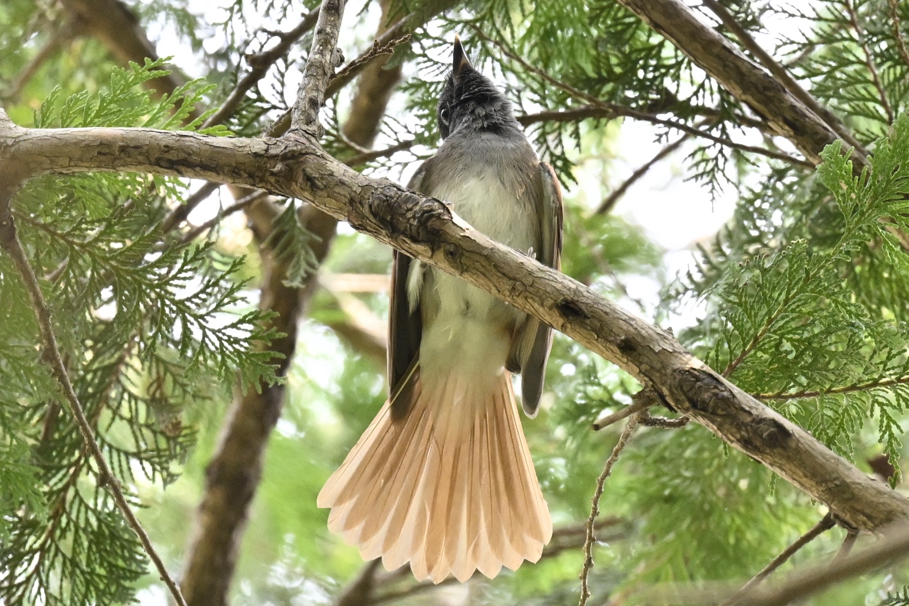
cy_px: 303
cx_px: 454
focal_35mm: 900
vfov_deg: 1.5
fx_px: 22723
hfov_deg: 2.3
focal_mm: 600
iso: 3200
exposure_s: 1/250
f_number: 6.3
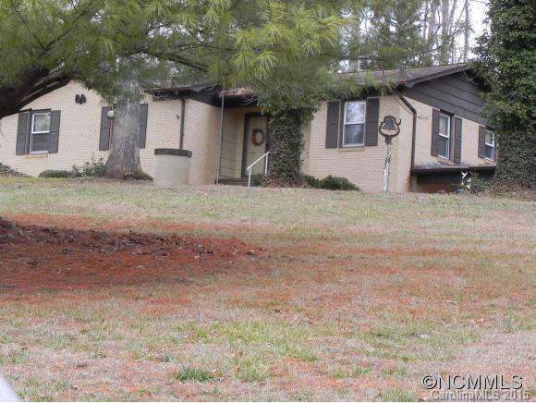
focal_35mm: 95
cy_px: 202
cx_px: 268
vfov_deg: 15.6
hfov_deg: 20.6
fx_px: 1472
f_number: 4
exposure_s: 1/78.4
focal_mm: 16.9
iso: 160
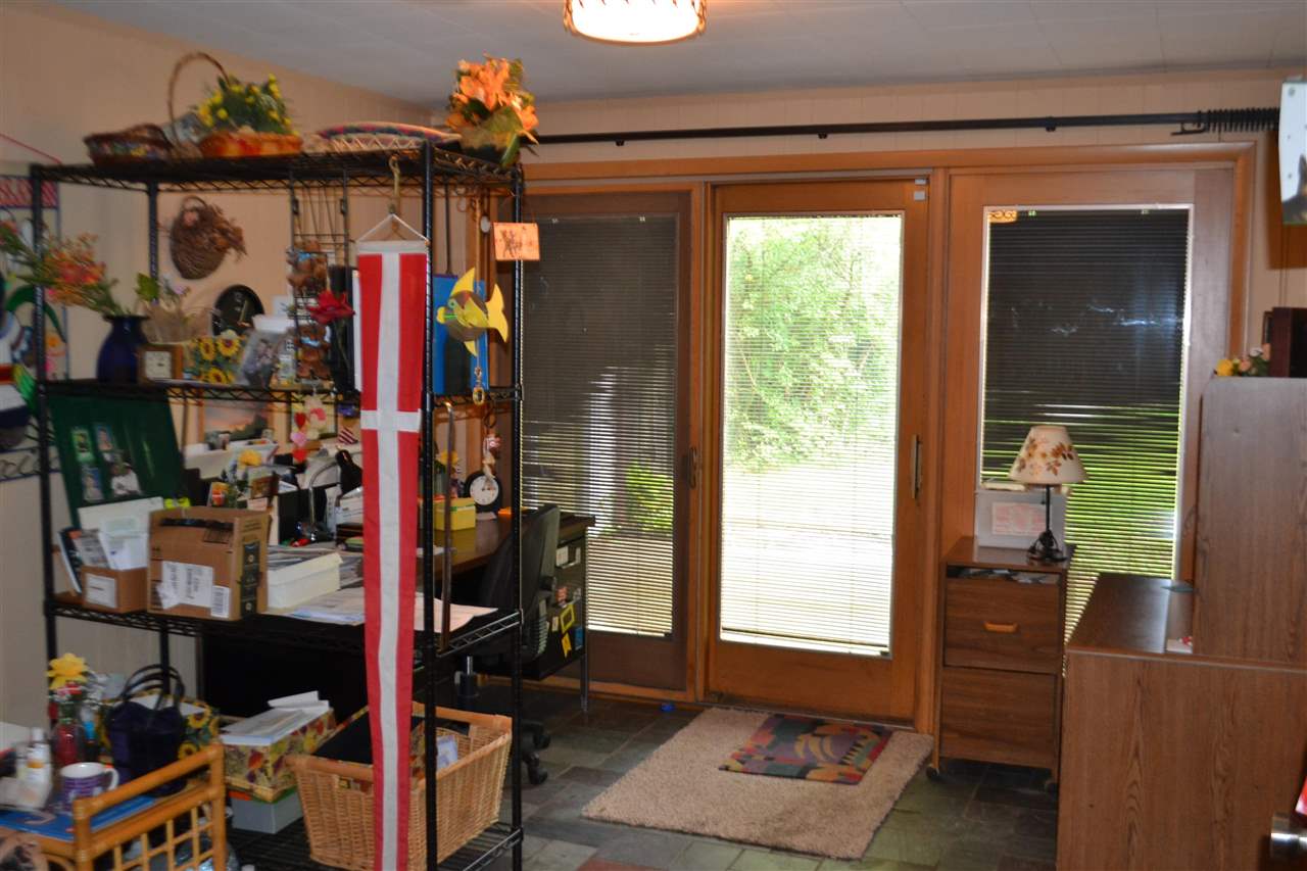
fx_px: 1307
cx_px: 654
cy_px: 436
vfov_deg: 36.9
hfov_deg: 53.1
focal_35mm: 36
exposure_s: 1/60
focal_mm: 24
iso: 800
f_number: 4
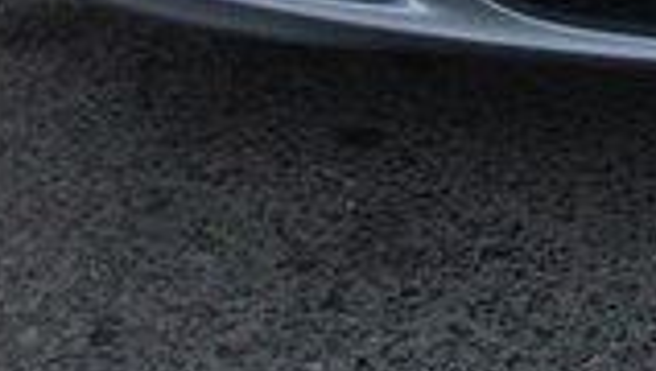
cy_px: -604
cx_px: 974
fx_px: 2596
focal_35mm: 149
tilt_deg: -17.1
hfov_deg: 13.6
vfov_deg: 7.5
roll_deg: -0.5
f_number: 2.4
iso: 50
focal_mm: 4.12
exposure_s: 1/209
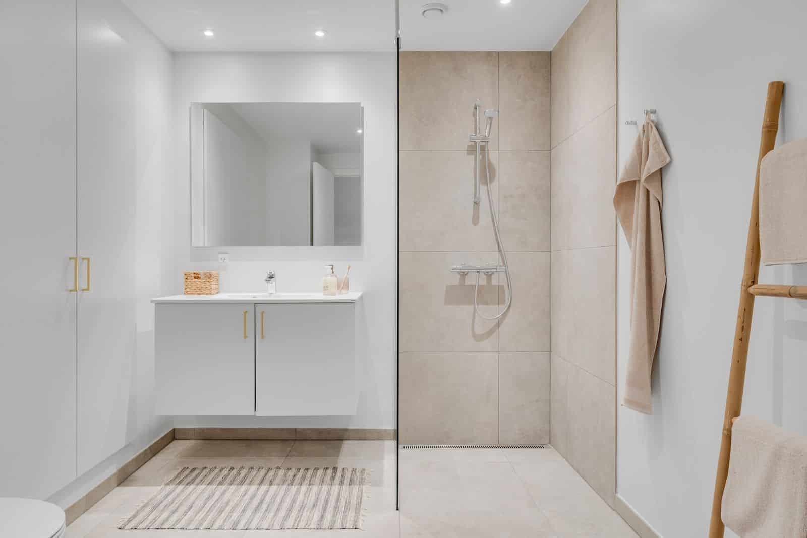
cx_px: 404
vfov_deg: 56.2
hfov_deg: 77.3
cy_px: 269
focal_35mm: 22
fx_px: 504
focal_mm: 15
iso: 200
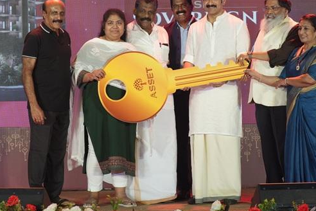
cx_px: 162
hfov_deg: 16.8
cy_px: 56
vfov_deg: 11.2
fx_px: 1071
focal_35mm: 122
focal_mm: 50
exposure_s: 1/160
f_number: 5
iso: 1000
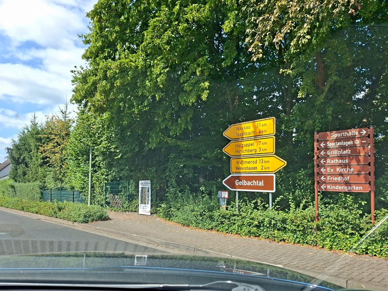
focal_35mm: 23
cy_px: 146
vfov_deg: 58.9
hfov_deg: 73.9
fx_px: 258
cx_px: 194
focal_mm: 5.54
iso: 50
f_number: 1.8
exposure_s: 1/840
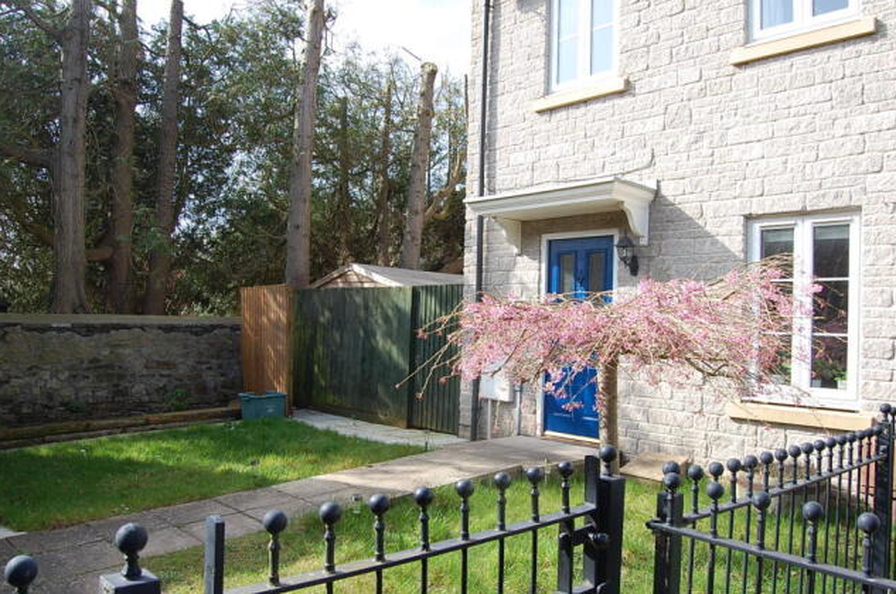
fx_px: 696
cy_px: 305
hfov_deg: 65.5
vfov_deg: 46.3
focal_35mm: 28
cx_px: 436
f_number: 7.1
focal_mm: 18
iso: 200
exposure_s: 1/200
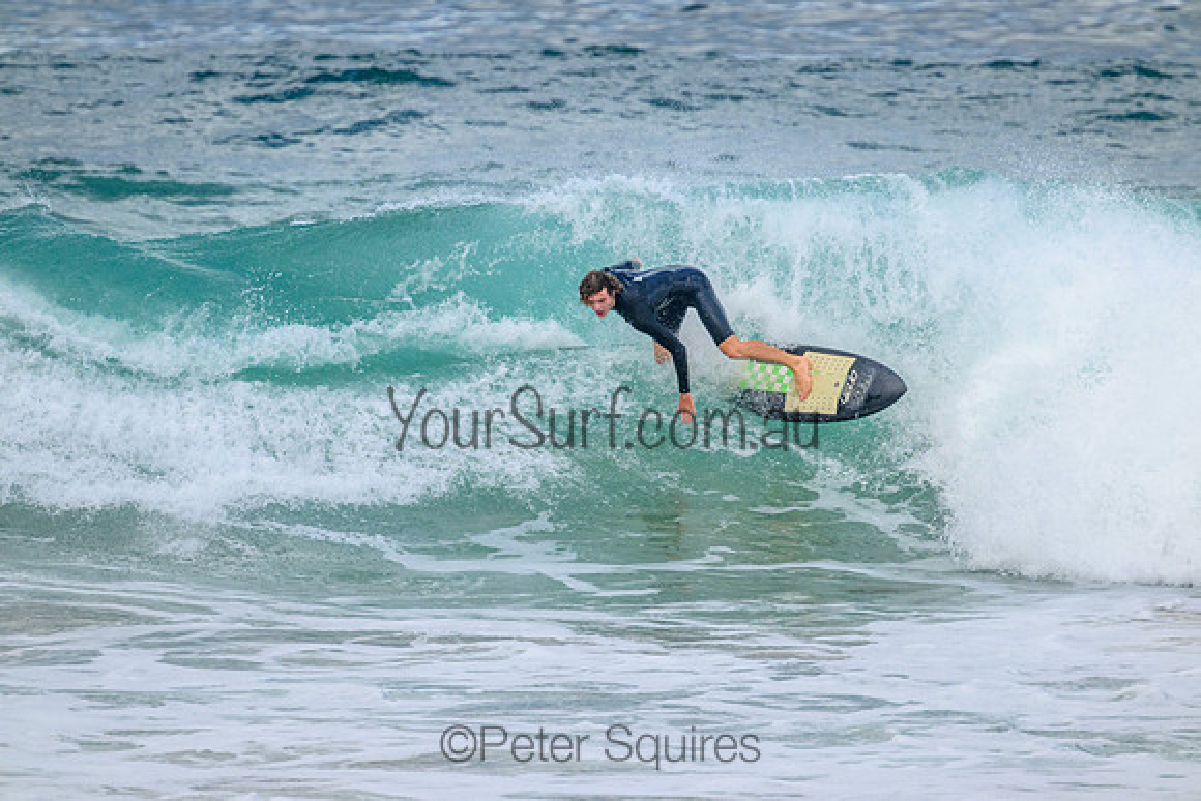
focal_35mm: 800
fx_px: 26694
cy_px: 400
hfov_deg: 2.6
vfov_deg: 1.7
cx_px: 600
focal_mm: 800
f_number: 11
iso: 1250
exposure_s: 1/2000
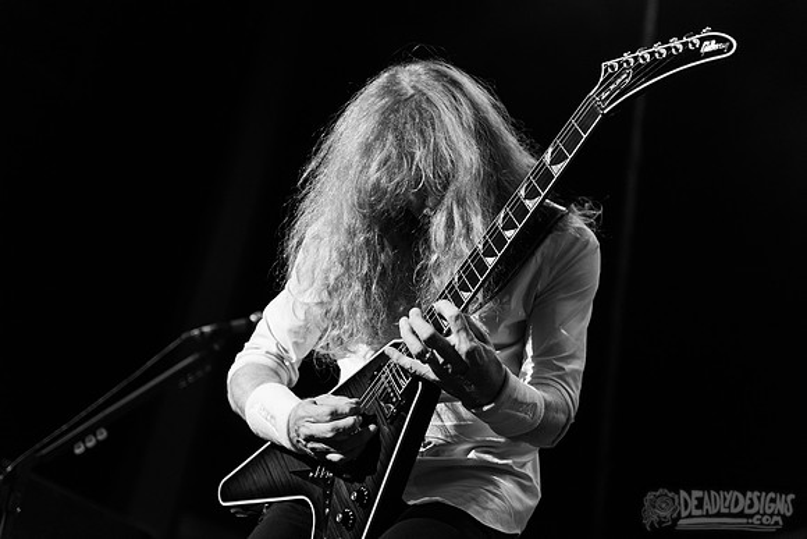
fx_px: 1621
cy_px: 261
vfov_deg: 18.9
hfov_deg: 28.0
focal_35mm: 72
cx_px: 417
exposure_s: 1/320
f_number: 3.2
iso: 2000
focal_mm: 70
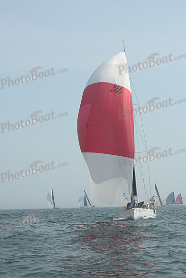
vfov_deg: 22.6
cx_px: 93
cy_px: 139
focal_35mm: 90
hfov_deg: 15.2
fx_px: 697
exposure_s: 1/1250
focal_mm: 90
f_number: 9
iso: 320
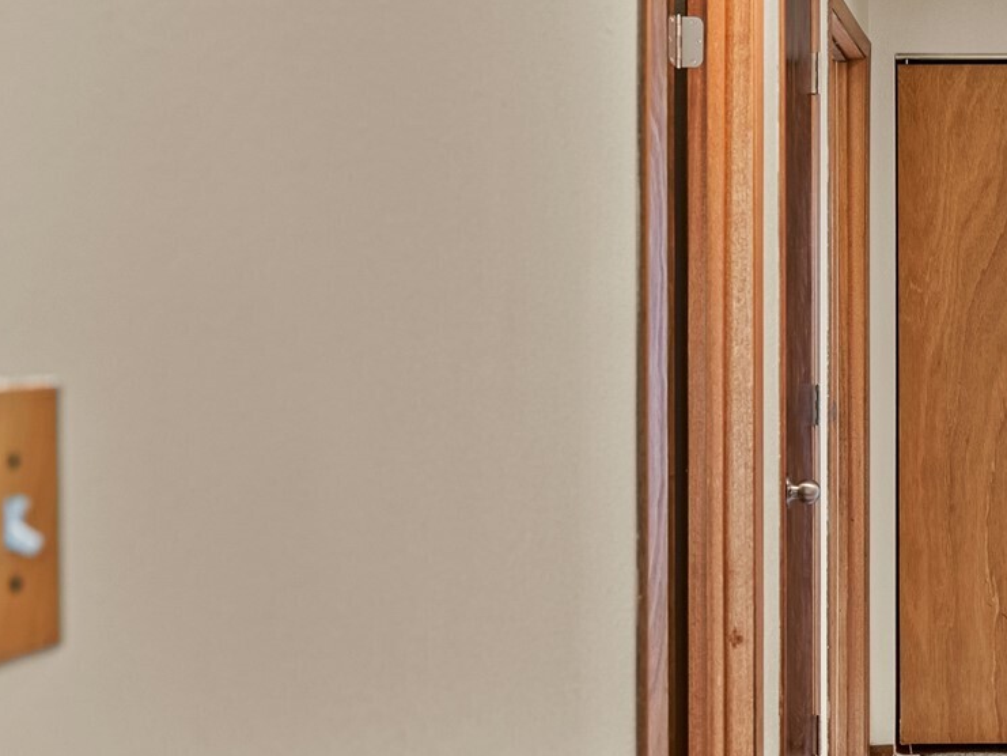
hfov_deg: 31.9
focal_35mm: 56
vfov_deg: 26.2
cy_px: 310
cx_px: 1009
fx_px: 1619
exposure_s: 1/15
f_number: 2.8
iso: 400
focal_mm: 25.3
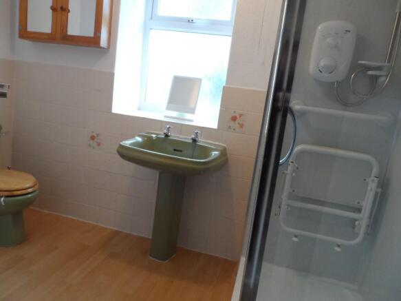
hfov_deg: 71.6
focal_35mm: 24
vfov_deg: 56.8
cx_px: 200
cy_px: 150
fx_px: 278
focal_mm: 4
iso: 200
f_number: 3.2
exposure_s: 1/30
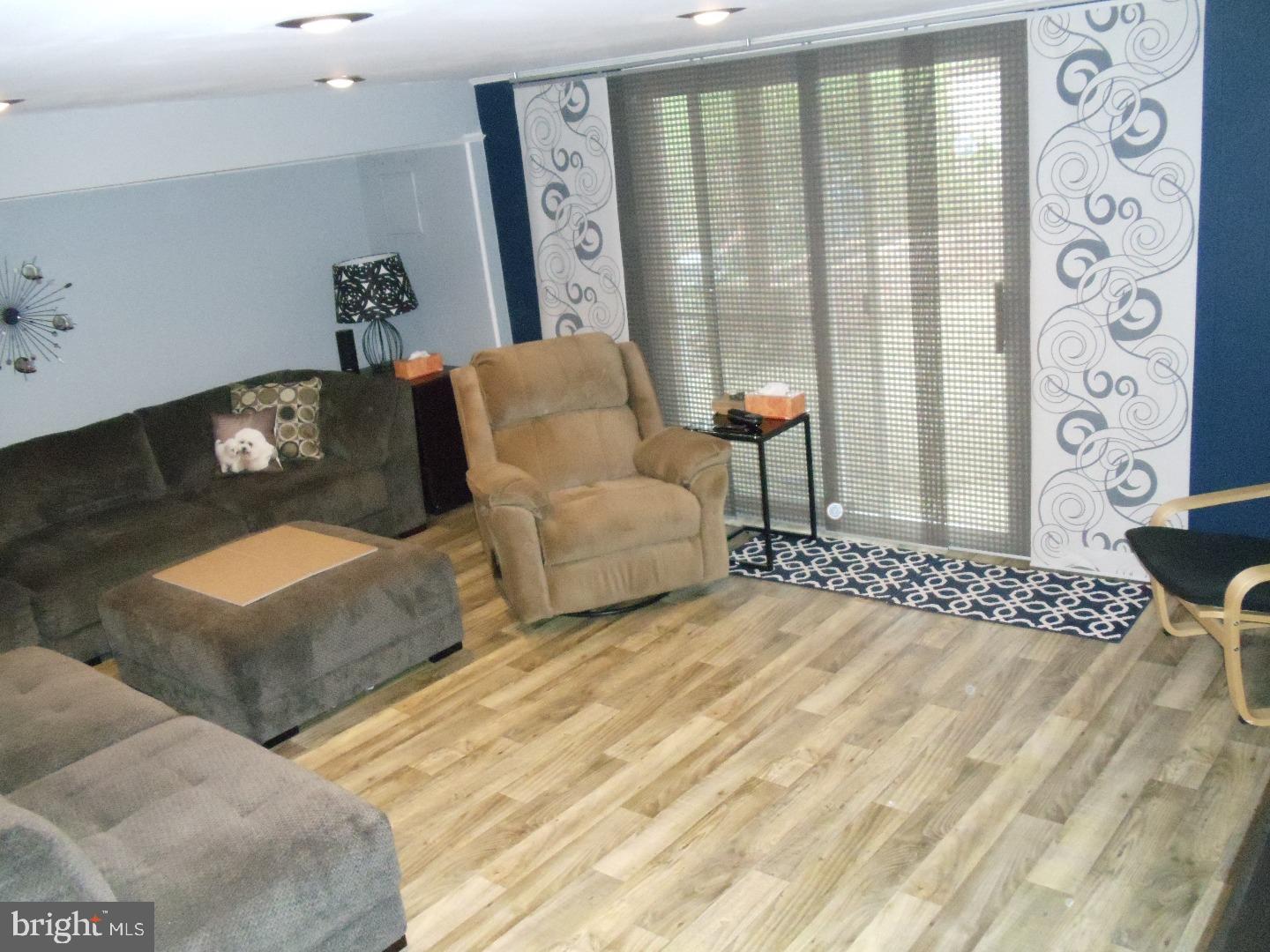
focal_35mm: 44
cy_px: 476
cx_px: 635
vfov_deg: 32.9
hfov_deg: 42.9
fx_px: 1614
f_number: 3.5
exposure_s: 1/30
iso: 1600
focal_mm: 6
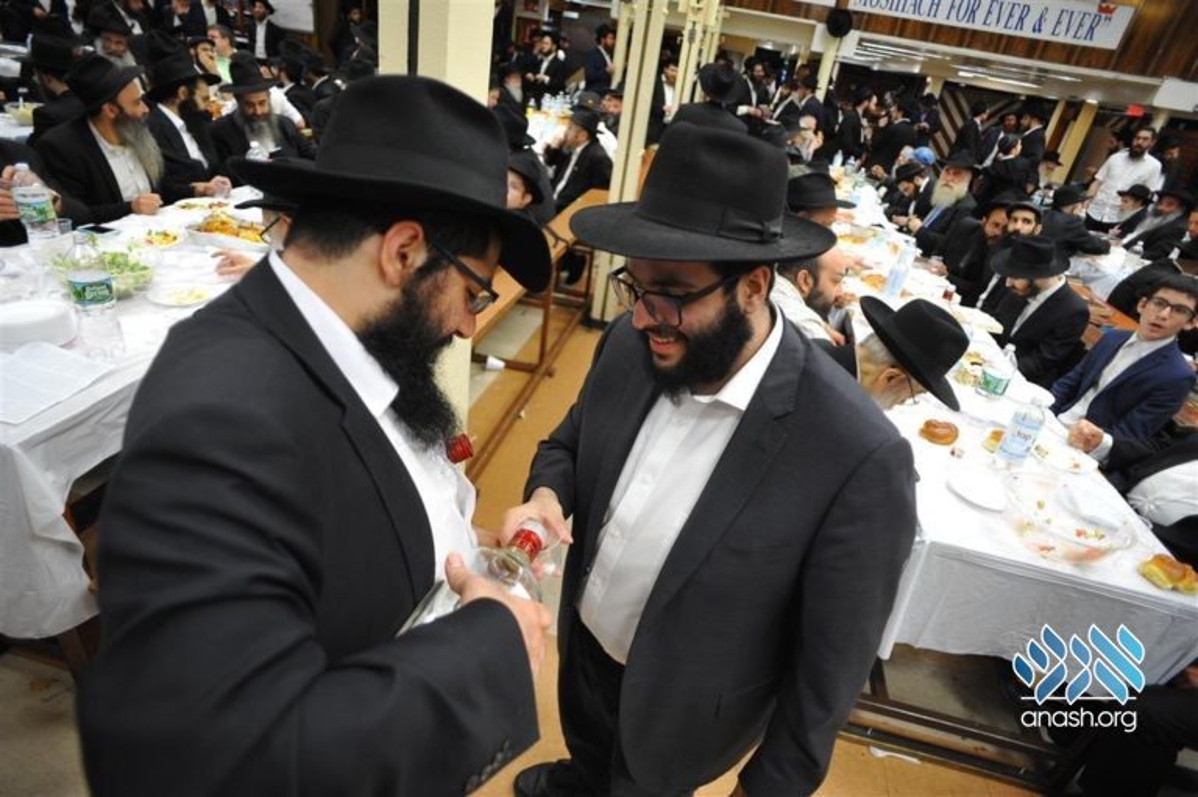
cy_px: 398
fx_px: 665
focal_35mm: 20
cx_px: 599
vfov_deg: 61.9
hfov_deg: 84.0
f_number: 4
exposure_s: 1/100
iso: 1250
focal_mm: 20
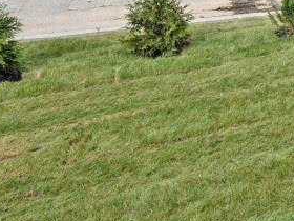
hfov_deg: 21.9
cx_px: 454
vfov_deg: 19.6
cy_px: -23
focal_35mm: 72
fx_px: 612
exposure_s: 1/320
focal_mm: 14
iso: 100
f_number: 6.3
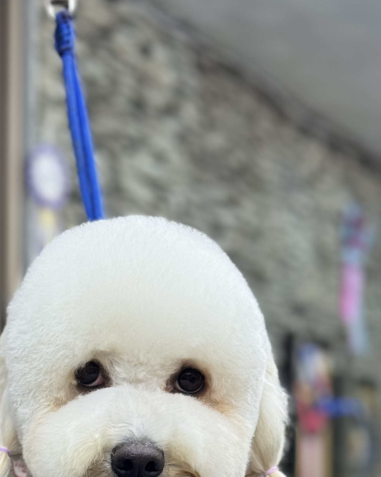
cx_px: 156
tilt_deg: +0.7
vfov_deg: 16.2
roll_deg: +0.4
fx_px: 1635
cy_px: 491
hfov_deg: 13.3
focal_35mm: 116
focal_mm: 6.76
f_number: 1.78
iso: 80
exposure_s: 1/120
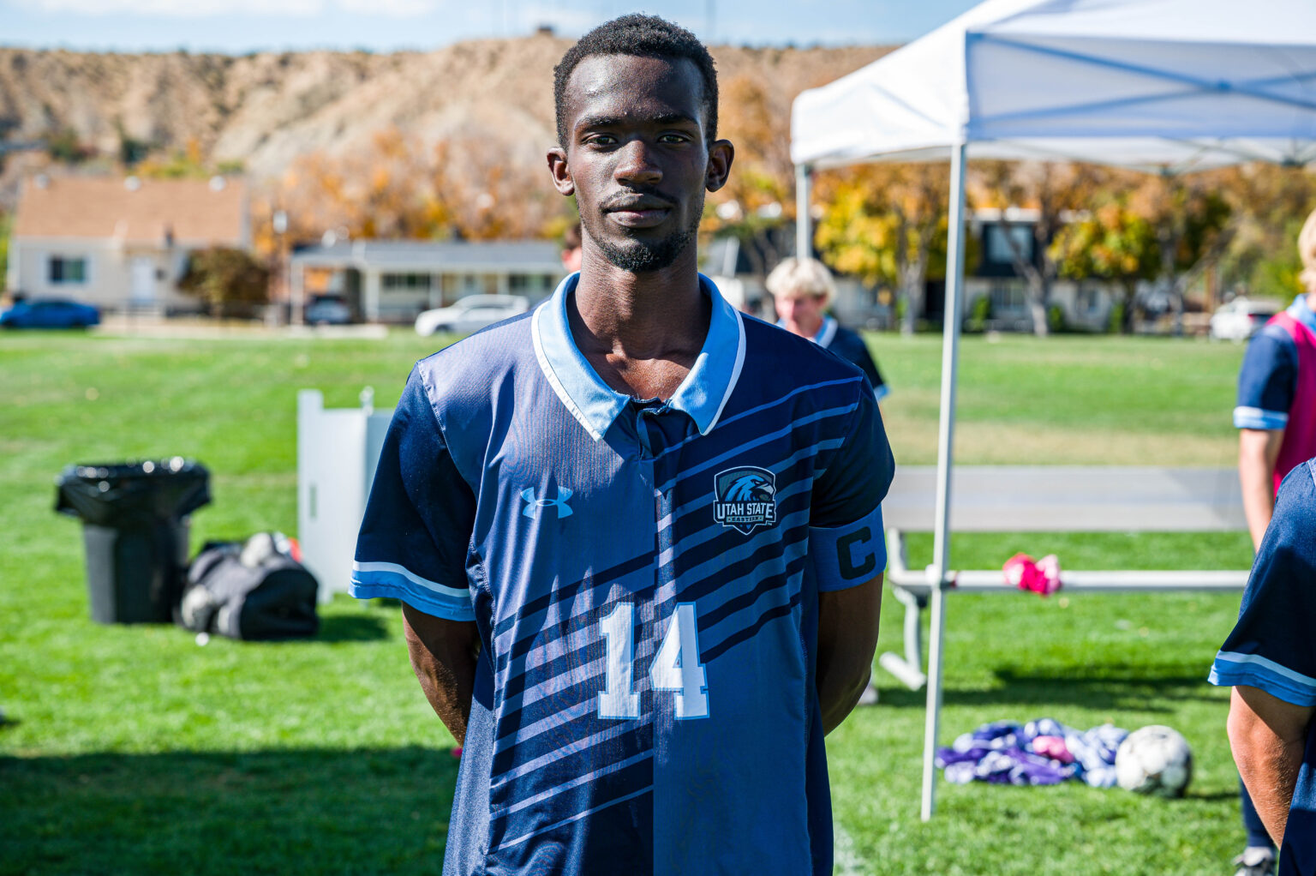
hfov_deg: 28.9
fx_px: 2557
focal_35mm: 70
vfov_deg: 19.4
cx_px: 658
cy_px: 438
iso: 100
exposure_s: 1/320
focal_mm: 70
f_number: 5.6
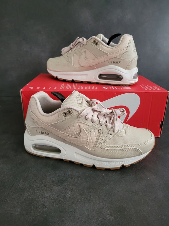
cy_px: 113
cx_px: 84
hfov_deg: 53.0
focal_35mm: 26
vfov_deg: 67.3
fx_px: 169
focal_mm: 5.4
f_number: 1.8
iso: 640
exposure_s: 1/33.3
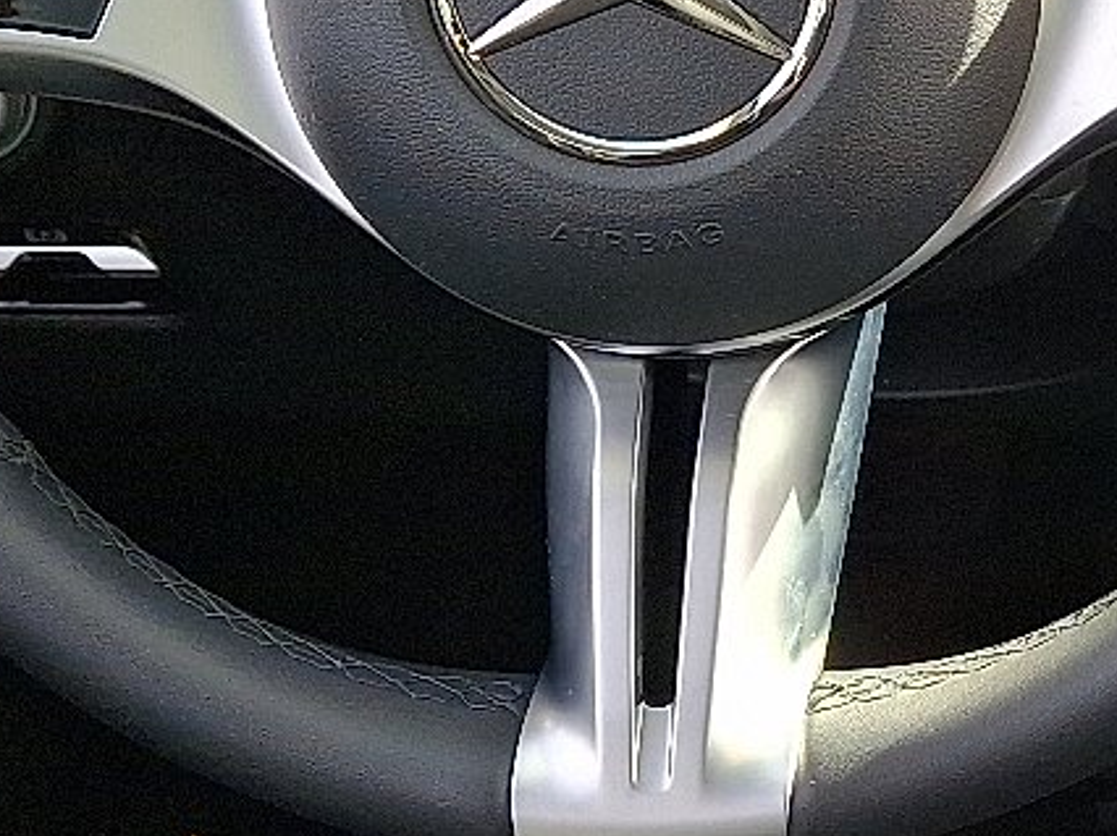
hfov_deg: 19.6
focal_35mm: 94
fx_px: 3032
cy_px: 322
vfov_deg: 15.7
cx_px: 1345
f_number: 1.8
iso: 25
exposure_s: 1/145
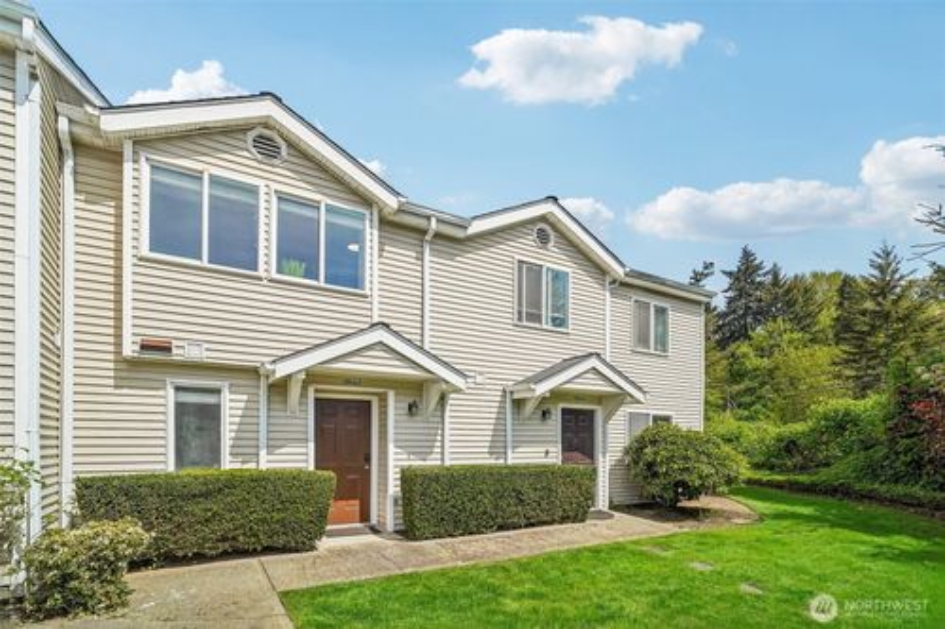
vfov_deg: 73.7
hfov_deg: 96.8
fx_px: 420
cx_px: 472
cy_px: 314
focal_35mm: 16
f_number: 8
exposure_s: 1/2500
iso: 1600
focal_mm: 16
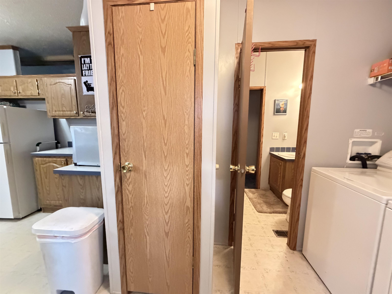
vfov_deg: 85.7
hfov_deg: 102.1
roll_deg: +0.9
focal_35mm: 14
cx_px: 196
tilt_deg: -7.0
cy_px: 147
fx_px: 159
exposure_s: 1/40
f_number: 2.2
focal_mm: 2.22
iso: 1250
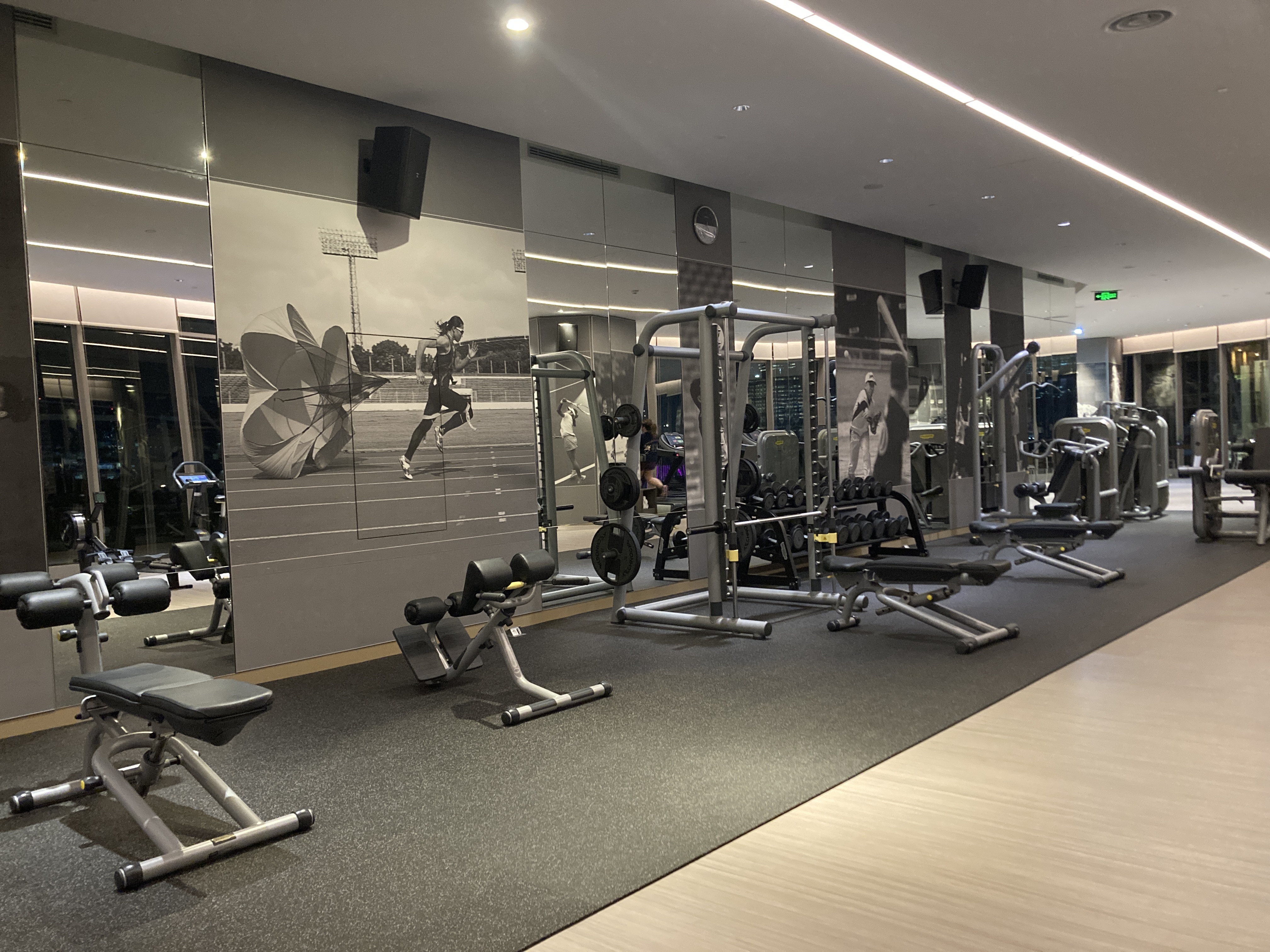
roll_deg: +2.3
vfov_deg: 49.7
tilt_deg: -2.0
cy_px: 476
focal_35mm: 28
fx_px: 1027
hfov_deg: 63.4
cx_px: 635
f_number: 1.8
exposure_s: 1/25
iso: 500
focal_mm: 3.99
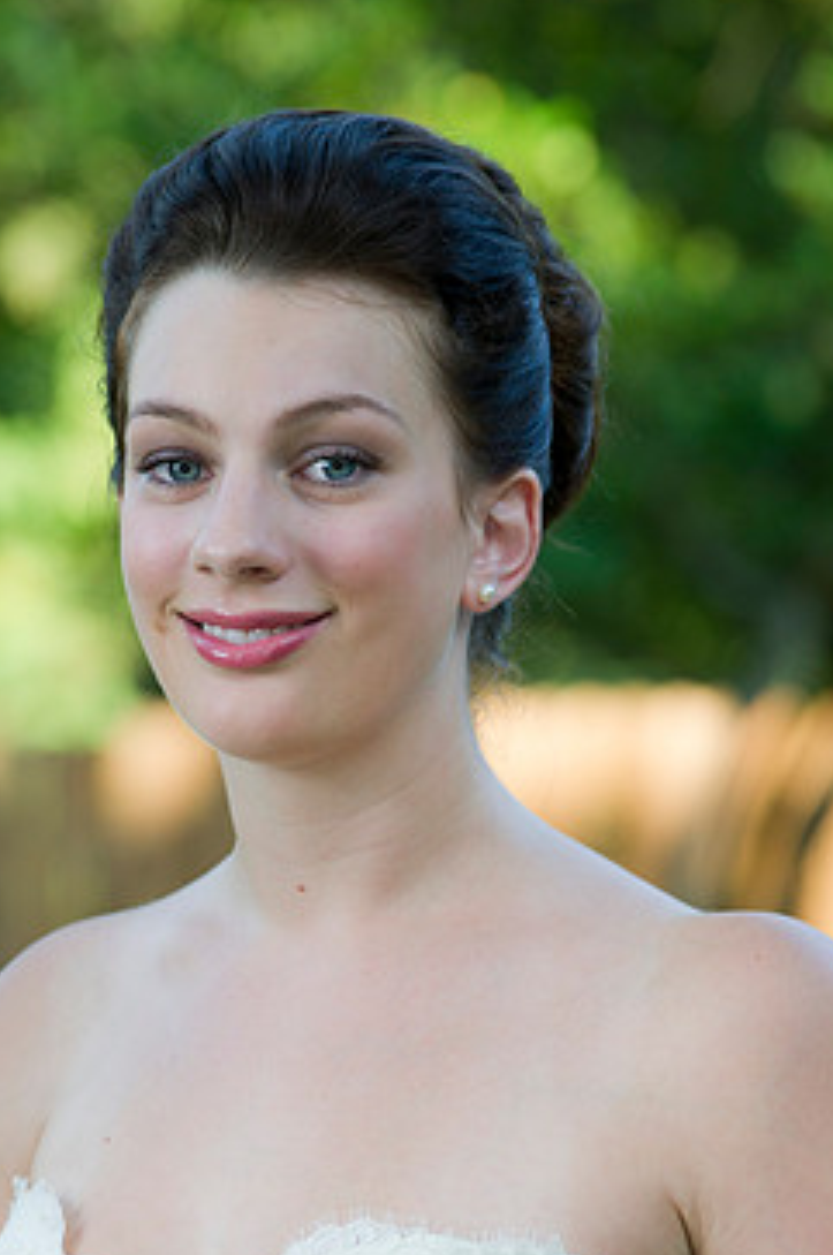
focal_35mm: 248
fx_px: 8632
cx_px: 351
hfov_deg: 5.5
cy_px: 754
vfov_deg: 8.3
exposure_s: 1/80
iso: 400
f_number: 5.6
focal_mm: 200
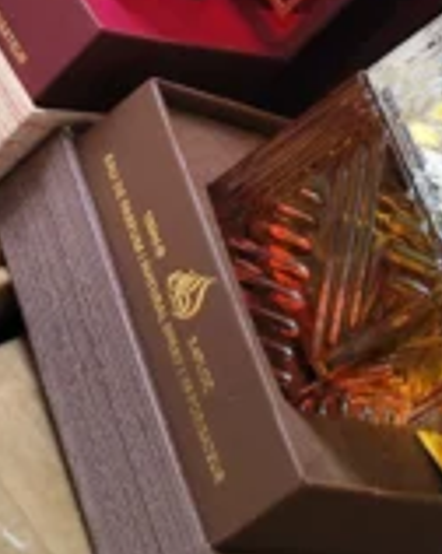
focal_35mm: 121
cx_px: 151
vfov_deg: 15.3
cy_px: -112
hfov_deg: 12.7
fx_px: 1982
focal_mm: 6.1
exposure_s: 1/100
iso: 100
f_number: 1.6
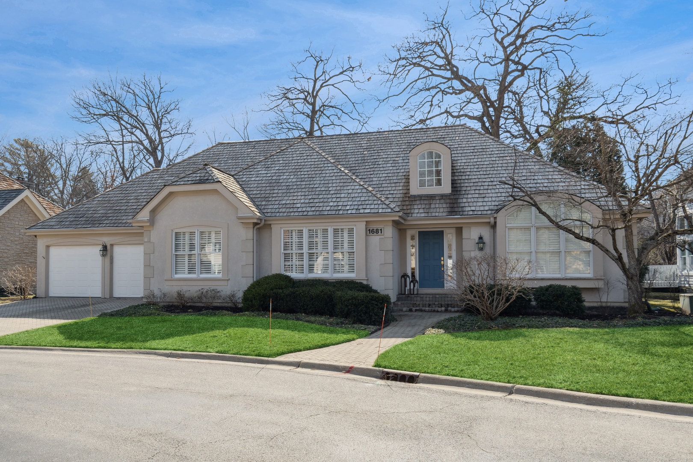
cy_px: 231
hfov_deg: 70.4
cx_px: 346
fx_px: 491
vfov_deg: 50.4
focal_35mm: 26
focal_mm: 17
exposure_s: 1/640
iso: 200
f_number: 9
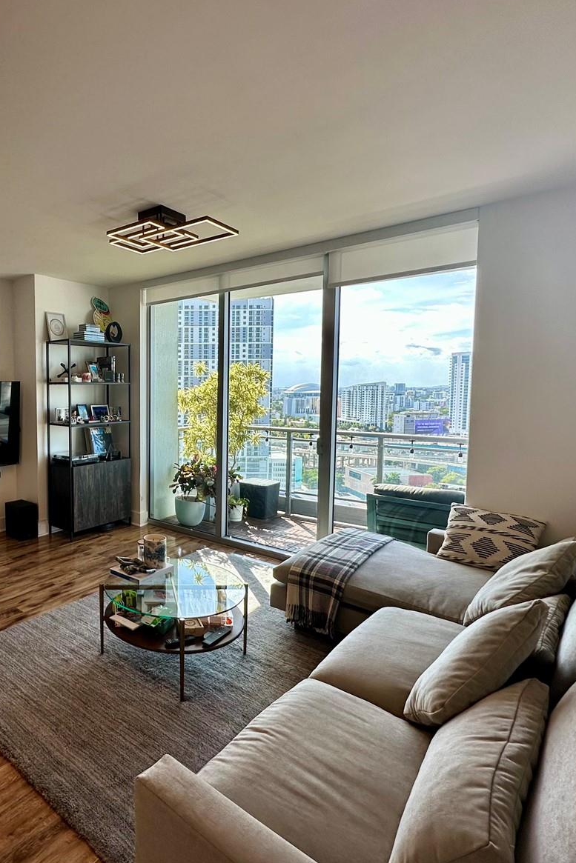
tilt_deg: -4.3
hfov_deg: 57.5
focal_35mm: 20
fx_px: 480
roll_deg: +0.0
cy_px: 420
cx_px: 119
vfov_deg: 84.0
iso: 40
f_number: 2.2
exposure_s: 1/268
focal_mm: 2.22
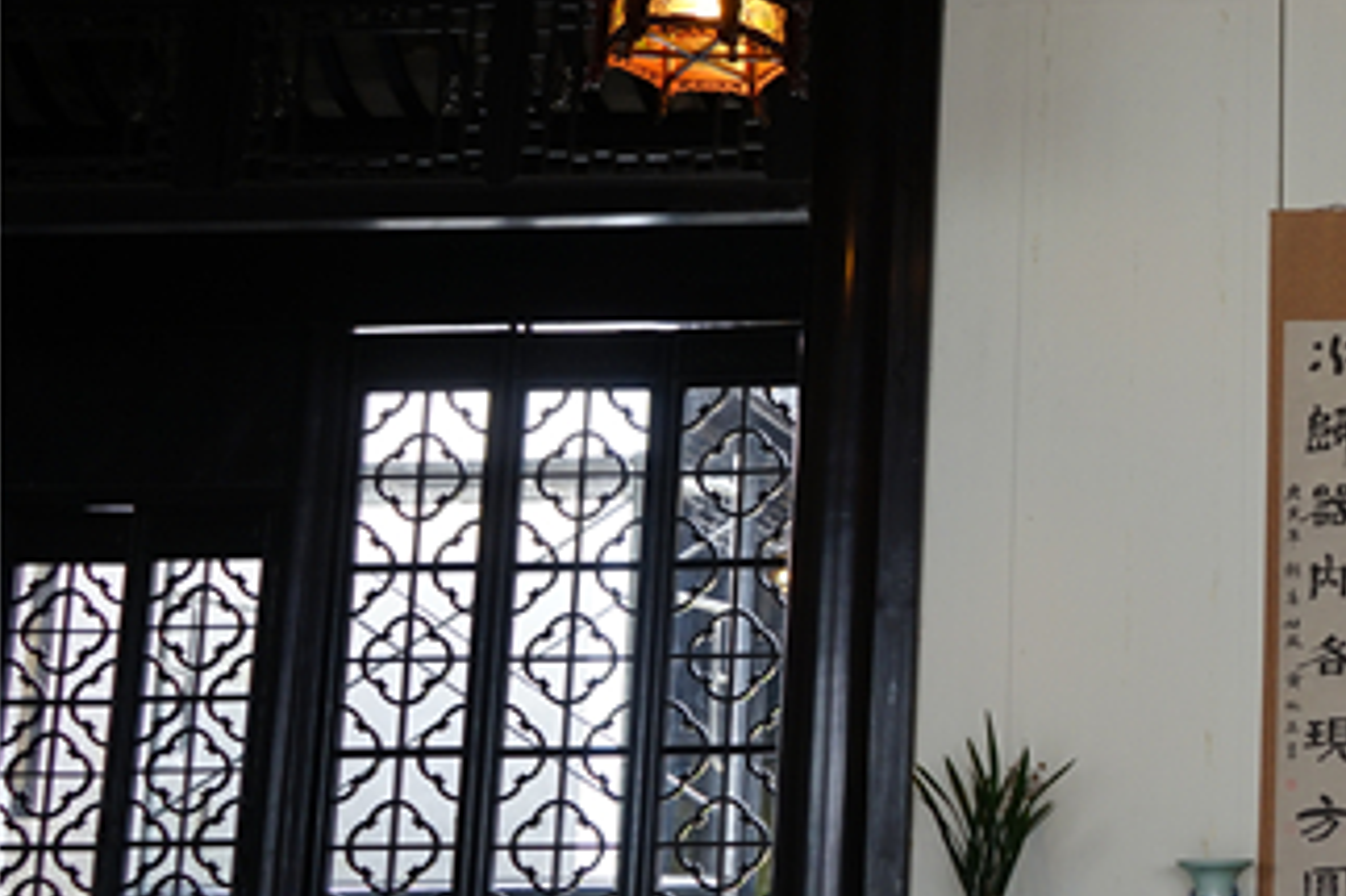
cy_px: 475
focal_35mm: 65
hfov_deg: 27.7
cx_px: 1559
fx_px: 2429
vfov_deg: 20.9
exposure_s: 1/60
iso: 400
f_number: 4
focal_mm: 28
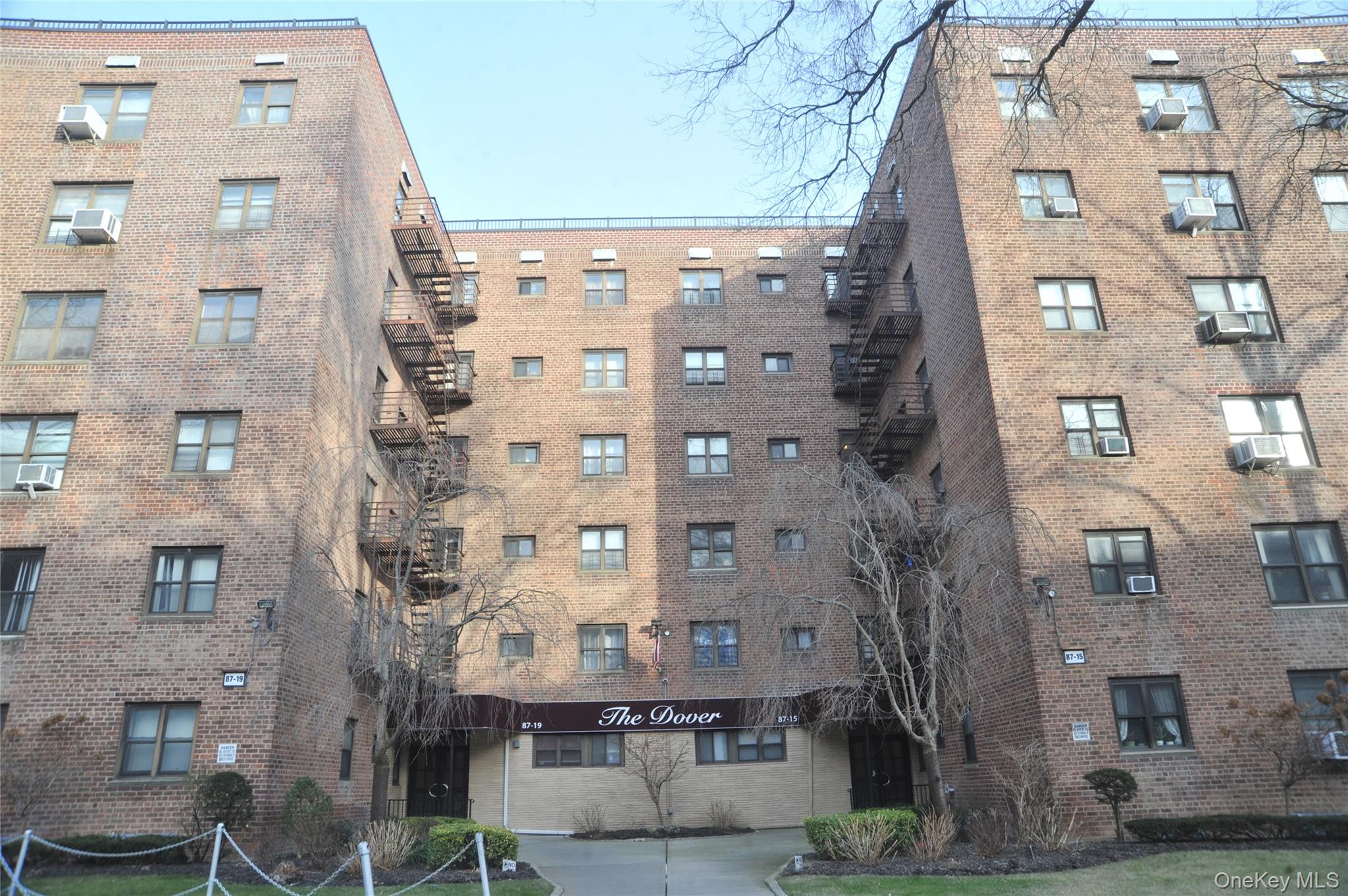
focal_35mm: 24
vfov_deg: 53.1
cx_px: 674
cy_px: 448
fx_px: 898
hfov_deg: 73.8
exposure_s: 1/320
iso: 800
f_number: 9
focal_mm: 24
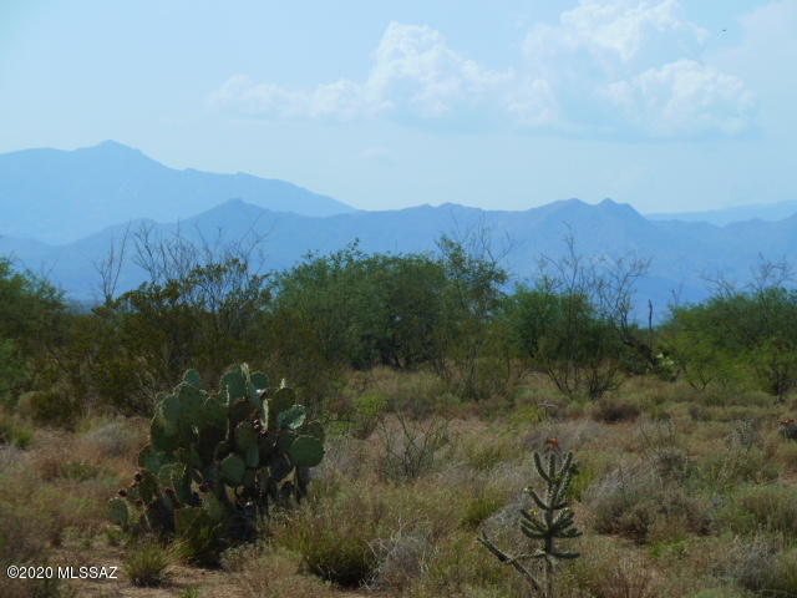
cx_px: 398
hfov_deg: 15.4
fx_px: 2947
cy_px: 299
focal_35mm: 128
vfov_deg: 11.6
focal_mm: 21
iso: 80
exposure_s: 1/640
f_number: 5.6
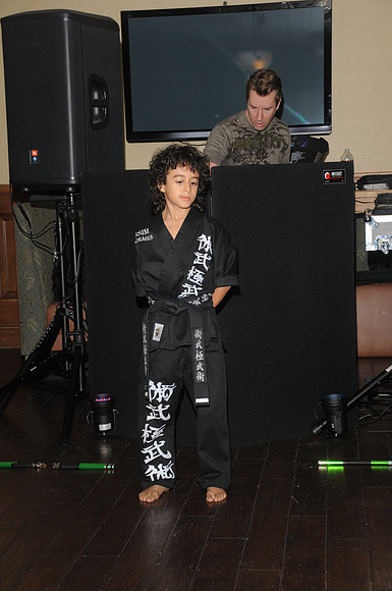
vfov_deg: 28.1
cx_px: 196
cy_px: 296
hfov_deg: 18.9
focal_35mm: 72
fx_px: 1179
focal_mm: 48
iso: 400
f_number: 5.6
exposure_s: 1/100
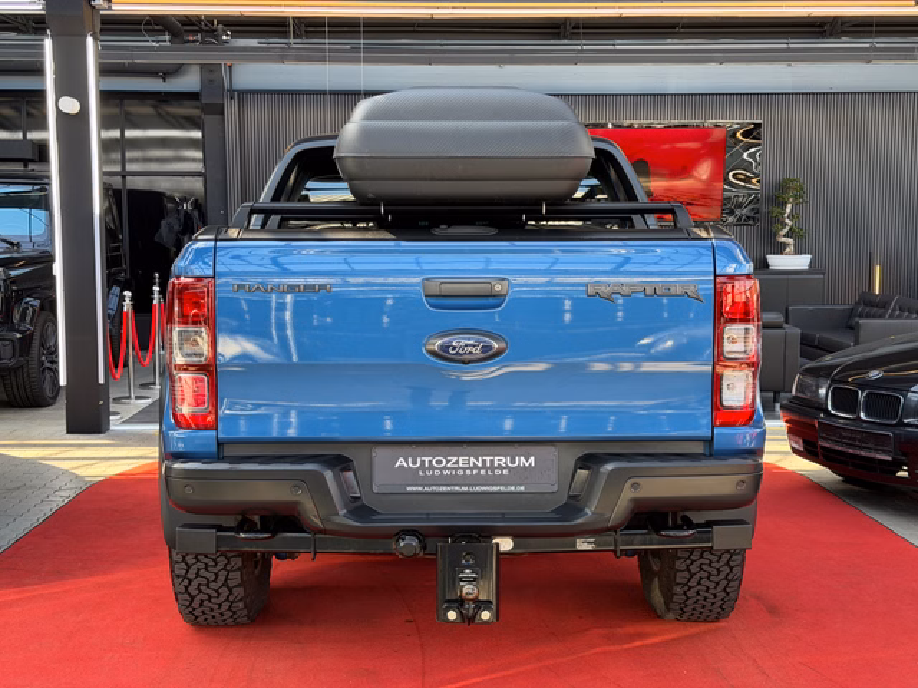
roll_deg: +0.5
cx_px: 459
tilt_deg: -5.5
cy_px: 344
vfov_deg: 30.3
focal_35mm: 48
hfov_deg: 39.7
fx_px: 1273
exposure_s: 1/100
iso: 50
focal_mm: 6.76
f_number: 1.78
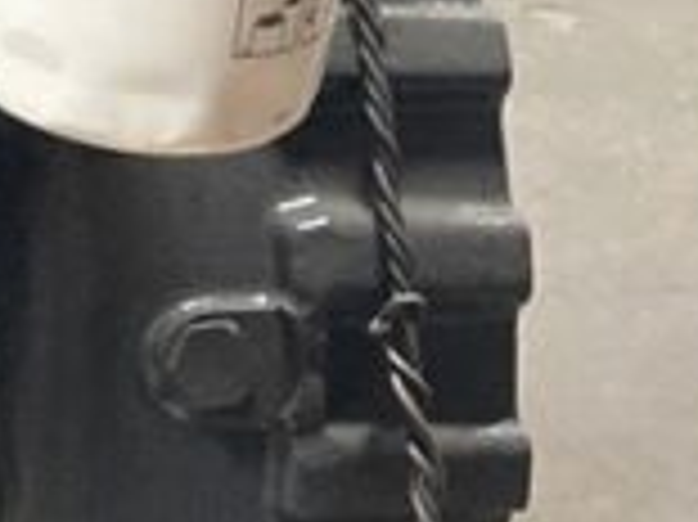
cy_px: -338
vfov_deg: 7.8
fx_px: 3727
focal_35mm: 185
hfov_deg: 9.8
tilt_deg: -22.5
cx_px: -820
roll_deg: -2.6
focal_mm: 3.99
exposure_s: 1/30
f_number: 1.8
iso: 400
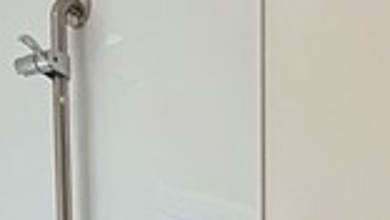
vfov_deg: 10.1
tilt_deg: -3.4
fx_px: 1035
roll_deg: -0.1
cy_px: 578
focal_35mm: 100
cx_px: 382
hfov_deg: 20.7
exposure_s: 1/199
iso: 40
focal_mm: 2.22
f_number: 2.2
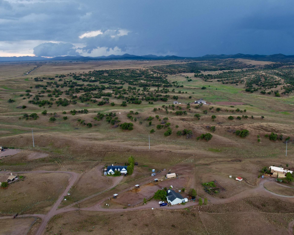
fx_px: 278
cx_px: 190
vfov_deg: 45.7
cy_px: 106
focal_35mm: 32
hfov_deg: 54.8
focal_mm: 8.38
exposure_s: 1/15
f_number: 2.8
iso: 100
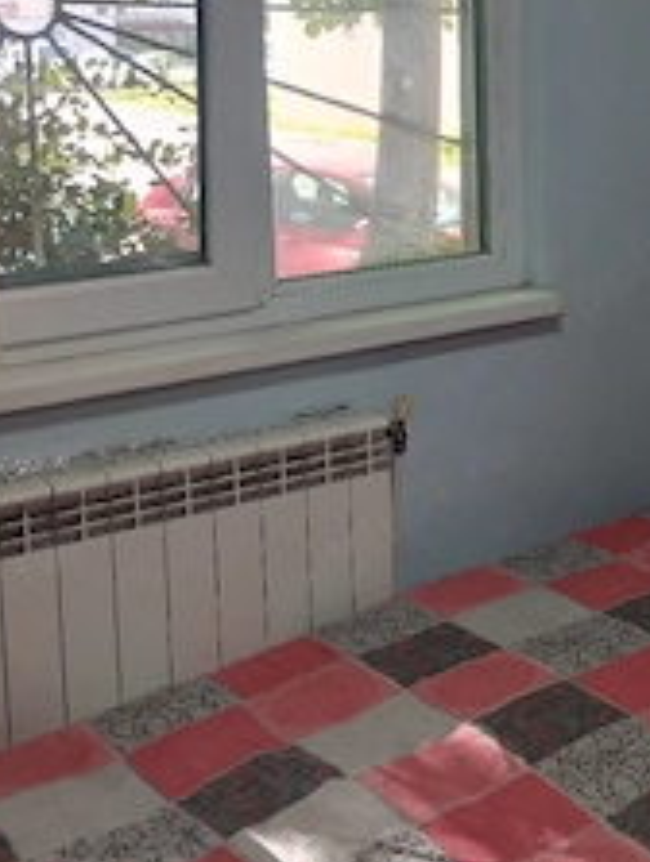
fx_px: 1248
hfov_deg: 28.8
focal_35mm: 50
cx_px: 468
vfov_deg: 37.6
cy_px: 267
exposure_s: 1/33
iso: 263
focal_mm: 4.27
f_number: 1.8
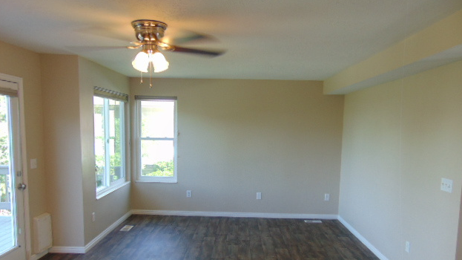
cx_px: 232
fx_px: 343
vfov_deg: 41.0
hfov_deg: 67.9
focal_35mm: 28
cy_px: 169
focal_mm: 4.5
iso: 80
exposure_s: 1/40
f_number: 3
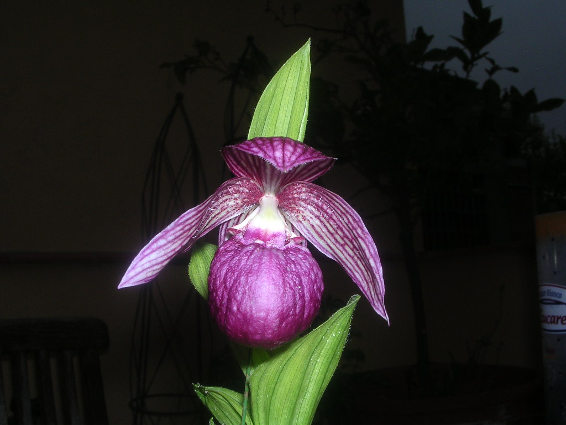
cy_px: 212
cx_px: 283
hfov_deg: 43.9
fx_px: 703
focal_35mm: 43
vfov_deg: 33.6
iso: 100
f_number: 5.9
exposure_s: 1/60.1
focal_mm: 6.6
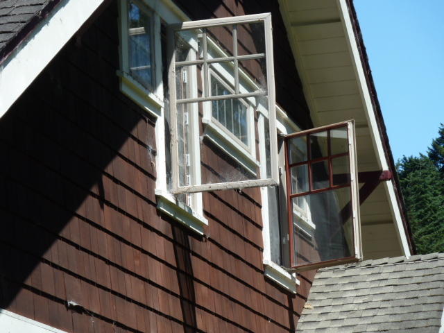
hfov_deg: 13.4
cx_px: 222
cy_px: 166
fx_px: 1885
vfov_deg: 10.1
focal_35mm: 147
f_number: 4.5
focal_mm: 24.1
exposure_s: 1/250
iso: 80
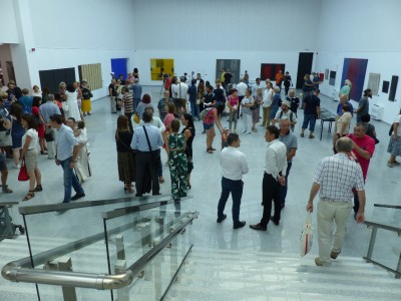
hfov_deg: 69.4
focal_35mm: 25
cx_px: 200
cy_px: 150
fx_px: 290
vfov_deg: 54.9
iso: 100
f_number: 2.8
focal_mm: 4.5
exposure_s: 1/100
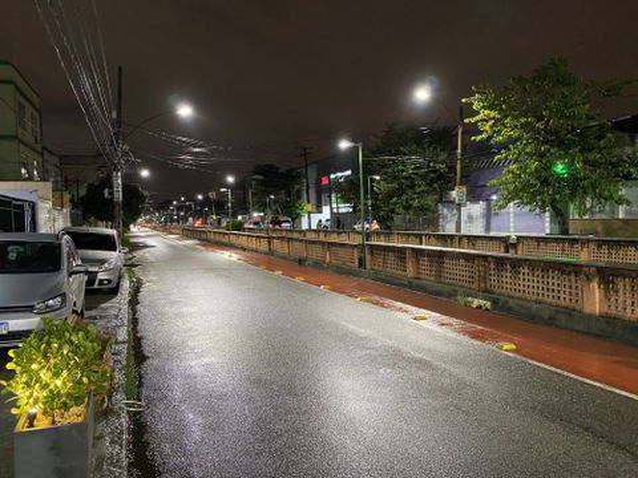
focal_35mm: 26
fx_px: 479
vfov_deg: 53.1
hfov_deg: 67.3
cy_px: 239
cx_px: 319
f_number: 1.8
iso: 640
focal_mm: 4.25
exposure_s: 1/30
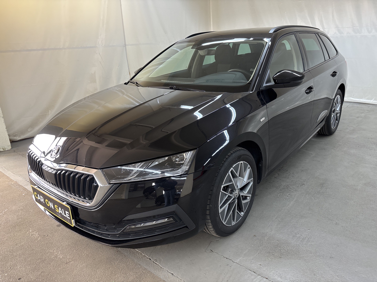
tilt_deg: -19.2
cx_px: 188
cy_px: 141
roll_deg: +2.6
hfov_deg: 67.3
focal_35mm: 26
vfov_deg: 53.1
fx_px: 283
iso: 125
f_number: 1.6
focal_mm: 5.96
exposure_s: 1/50
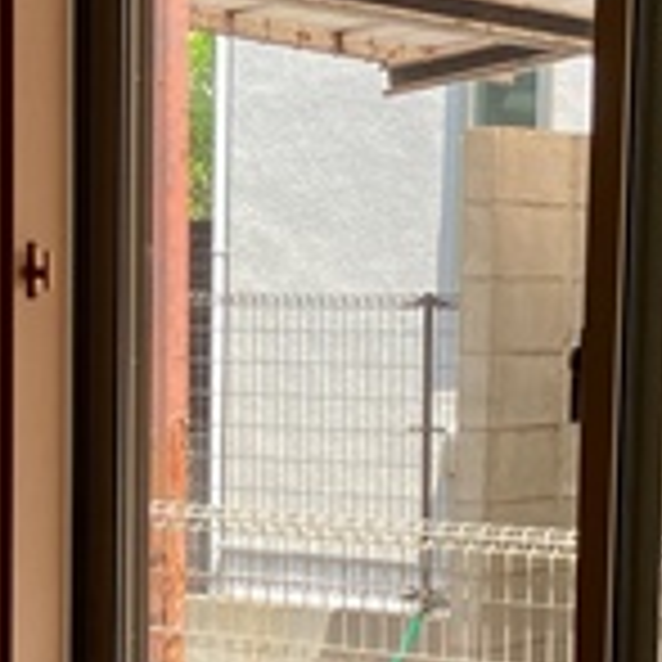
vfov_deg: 13.5
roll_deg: -0.1
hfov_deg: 13.6
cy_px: 608
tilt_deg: -5.7
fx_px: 2769
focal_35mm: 128
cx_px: 239
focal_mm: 3.99
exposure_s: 1/199
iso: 25
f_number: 1.8
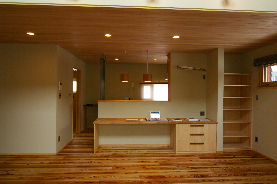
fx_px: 173
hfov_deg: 77.4
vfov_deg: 56.1
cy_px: 92
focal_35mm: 22
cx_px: 138
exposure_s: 1/125
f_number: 6.7
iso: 800
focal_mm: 15
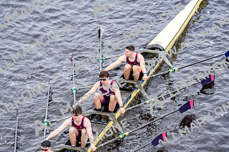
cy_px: 76
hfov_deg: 10.3
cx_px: 114
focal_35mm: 200
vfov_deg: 6.9
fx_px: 1272
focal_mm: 200
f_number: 2.8
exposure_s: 1/2000
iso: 640
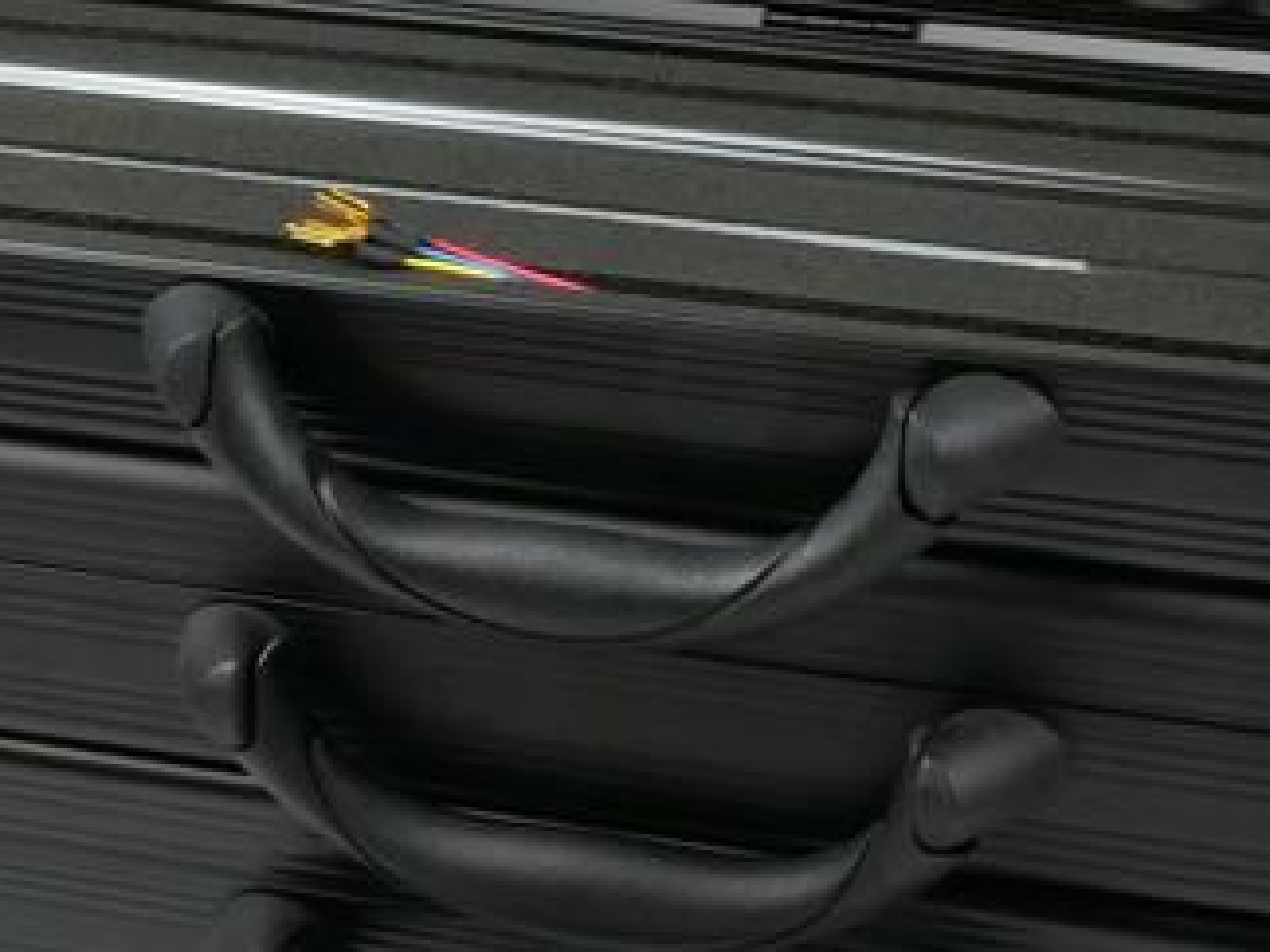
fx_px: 4072
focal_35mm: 111
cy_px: 247
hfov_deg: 17.7
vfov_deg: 13.3
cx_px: 902
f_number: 16
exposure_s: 1/8
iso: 400
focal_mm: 15
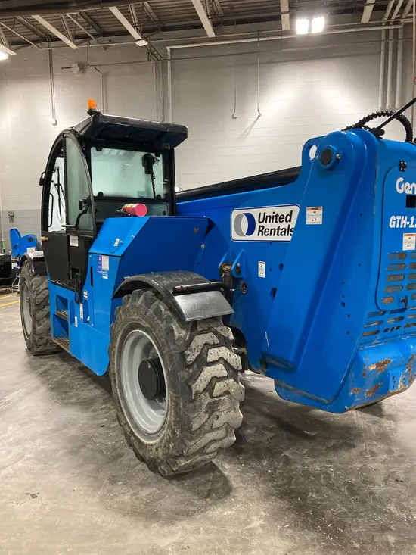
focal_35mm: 28
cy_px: 278
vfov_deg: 63.4
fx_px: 449
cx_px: 208
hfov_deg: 49.8
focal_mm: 3.99
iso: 250
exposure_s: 1/60
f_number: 1.8
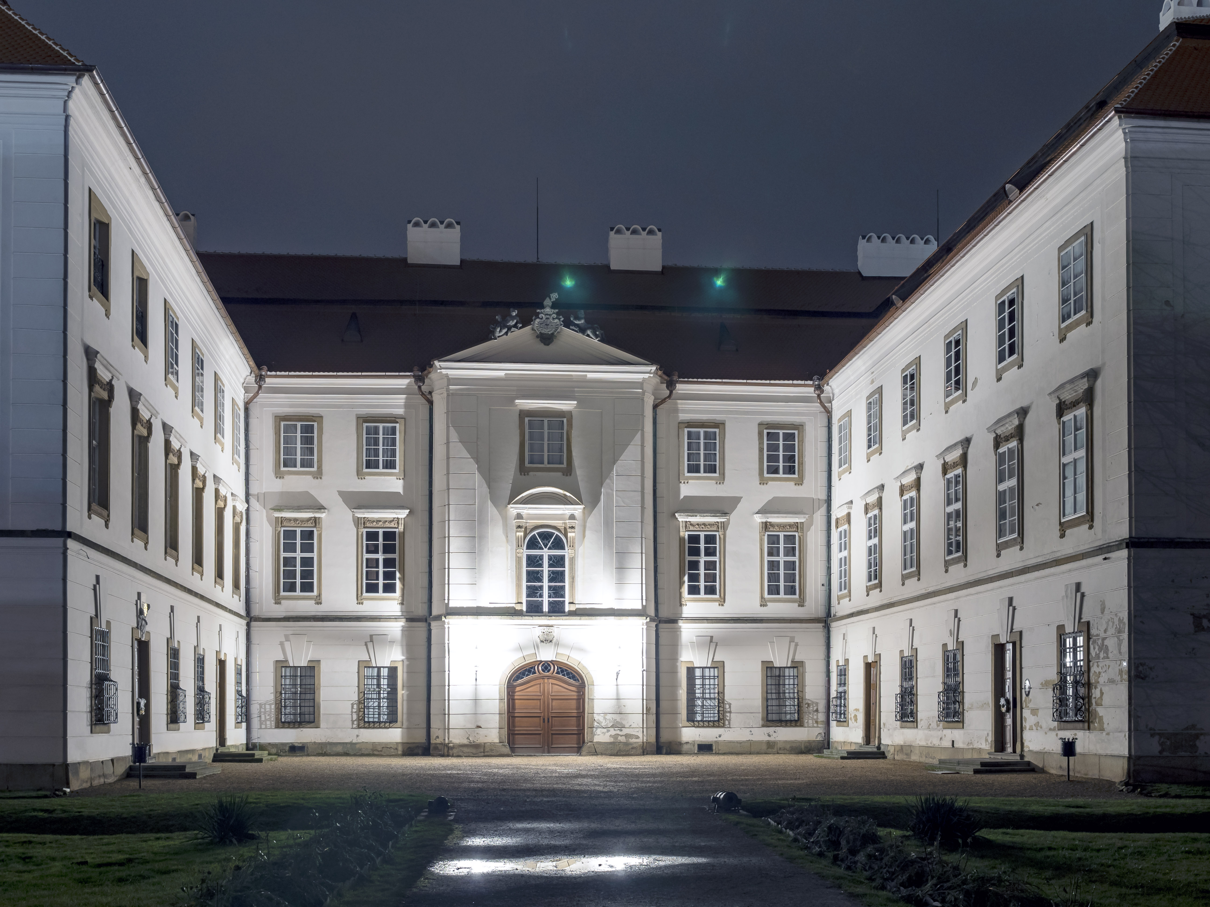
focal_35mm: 38
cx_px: 605
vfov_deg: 37.7
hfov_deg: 49.0
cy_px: 454
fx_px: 1328
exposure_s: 50
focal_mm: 19
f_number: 5.6
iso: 200
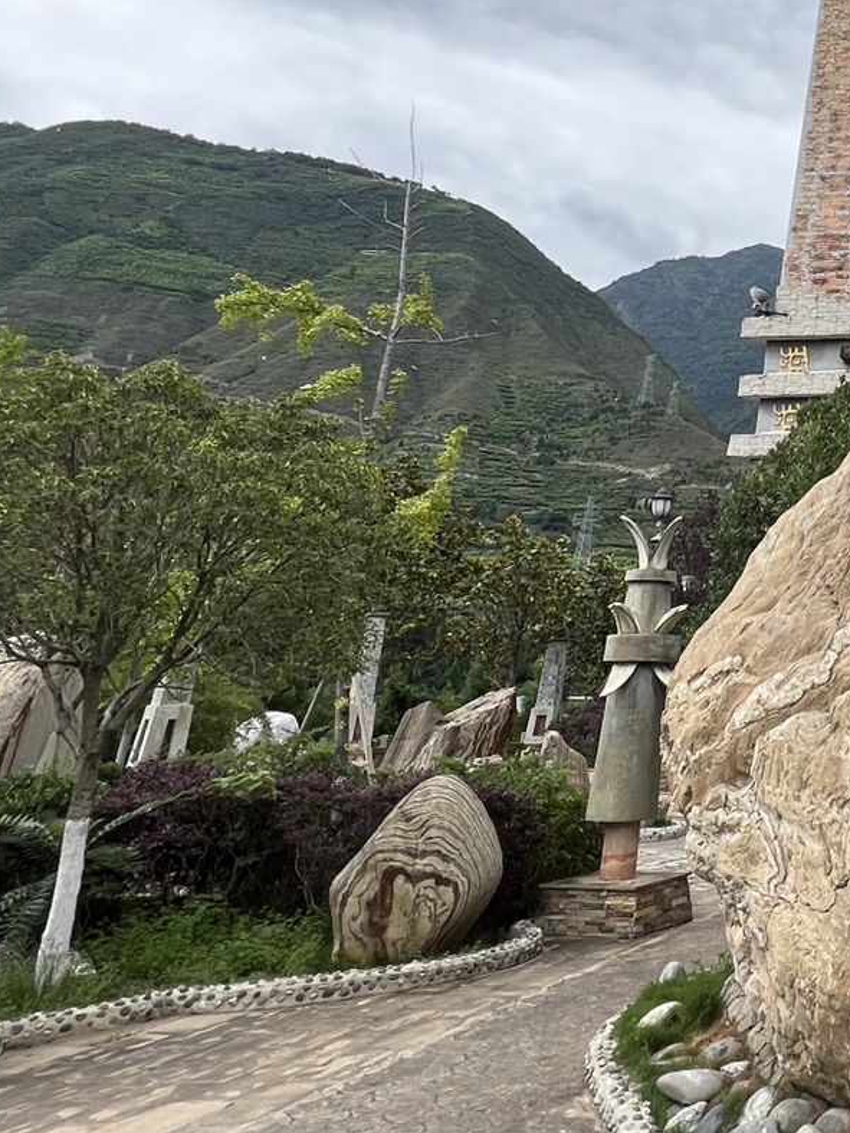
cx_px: 1063
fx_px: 1080
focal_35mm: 33
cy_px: 237
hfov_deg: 33.4
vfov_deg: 52.1
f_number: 1.8
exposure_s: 1/960
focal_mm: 1.57
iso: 32
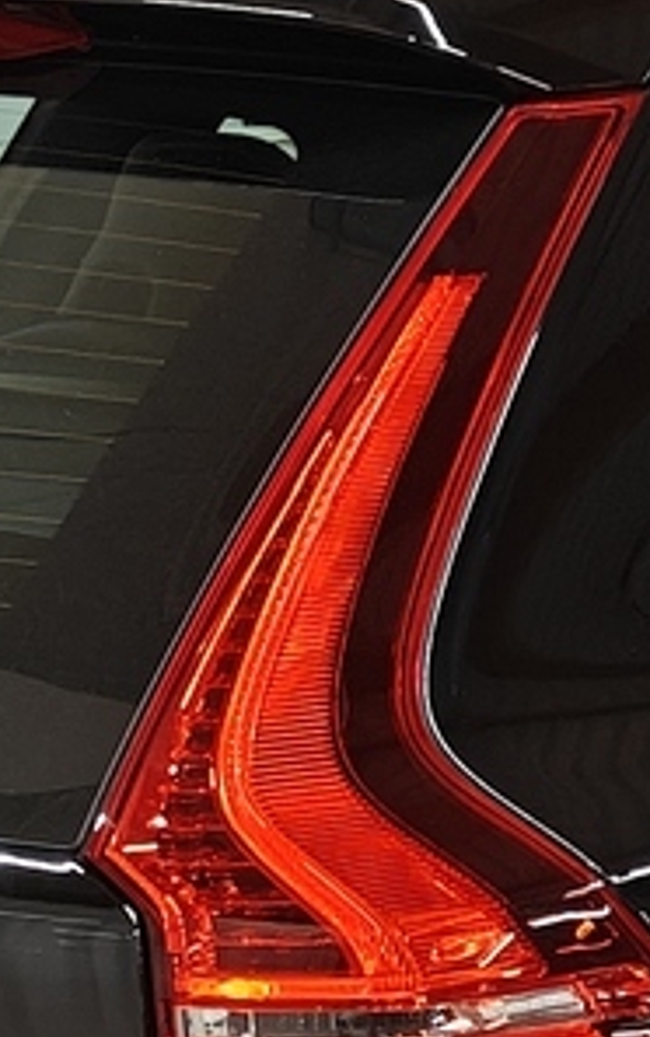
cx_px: 772
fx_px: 4217
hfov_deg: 8.7
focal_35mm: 149
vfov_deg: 13.8
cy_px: 1086
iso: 100
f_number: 1.8
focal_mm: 5.59
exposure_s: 1/50
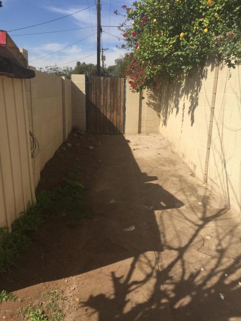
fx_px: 269
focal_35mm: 29
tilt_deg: -14.7
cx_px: 120
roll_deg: -1.8
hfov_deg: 48.2
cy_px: 160
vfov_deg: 61.7
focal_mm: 4.15
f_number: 2.2
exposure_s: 1/2639
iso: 32
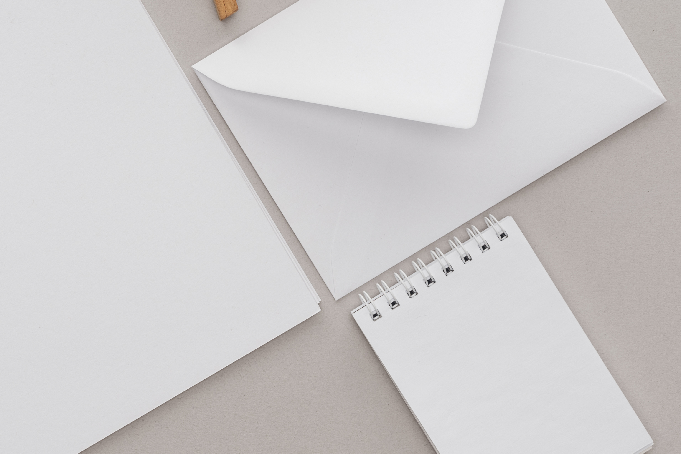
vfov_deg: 11.1
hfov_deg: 16.3
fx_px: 2327
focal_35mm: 123
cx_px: 6
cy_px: 133
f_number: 9
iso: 100
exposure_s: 1/160
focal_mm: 50
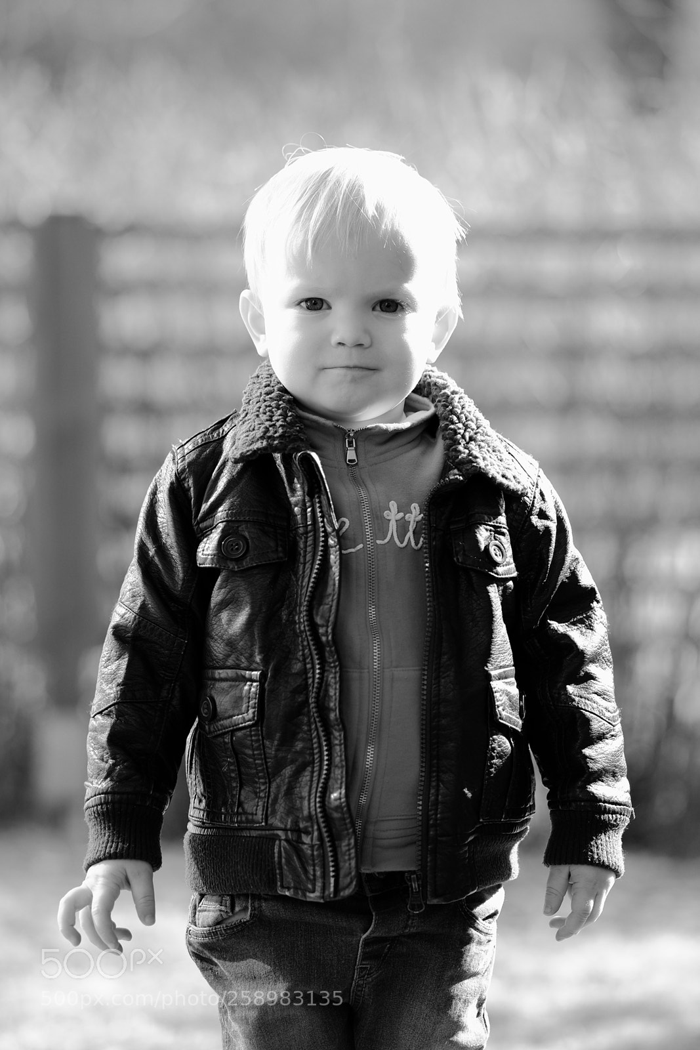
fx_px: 3936
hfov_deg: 10.2
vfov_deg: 15.2
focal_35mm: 135
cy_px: 525
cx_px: 350
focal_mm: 90
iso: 200
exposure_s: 1/750
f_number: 2
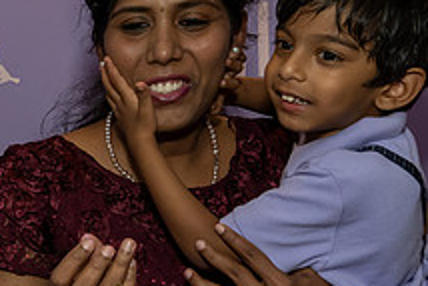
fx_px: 1261
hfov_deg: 17.1
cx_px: -243
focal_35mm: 106
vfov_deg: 12.9
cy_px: 236
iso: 800
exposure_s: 1/250
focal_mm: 22
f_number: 9
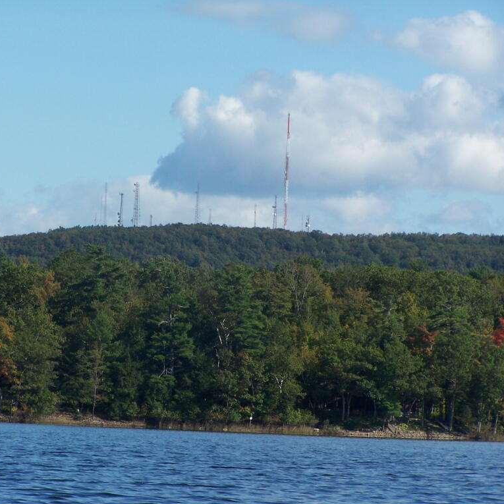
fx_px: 4250
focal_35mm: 258
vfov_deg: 6.8
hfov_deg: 6.8
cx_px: 192
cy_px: 252
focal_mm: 36.2
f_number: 4.5
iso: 80
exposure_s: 1/640
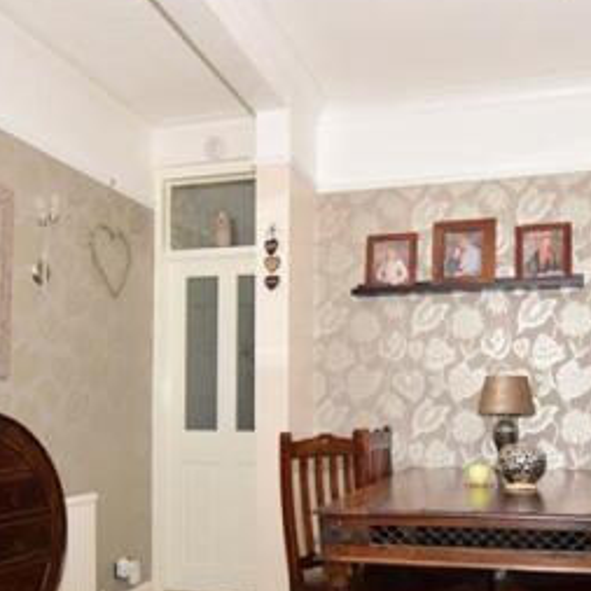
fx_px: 637
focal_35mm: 33
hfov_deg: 49.3
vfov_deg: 48.8
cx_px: 369
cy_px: 401
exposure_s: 1/160
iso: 400
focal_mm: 10
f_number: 6.3
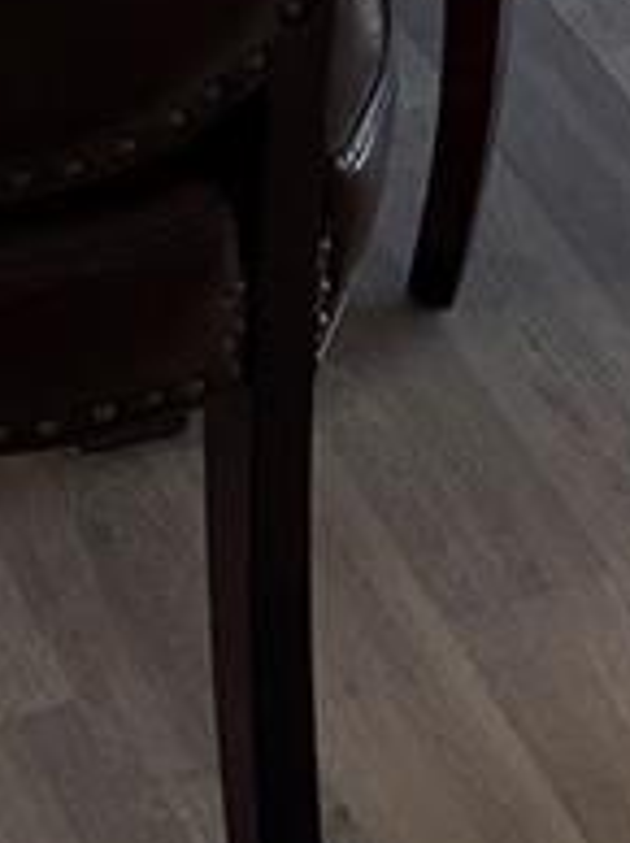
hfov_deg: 9.0
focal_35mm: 161
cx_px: -204
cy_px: -1699
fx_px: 3915
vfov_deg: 9.5
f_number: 1.6
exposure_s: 1/60
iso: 80
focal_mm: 5.96
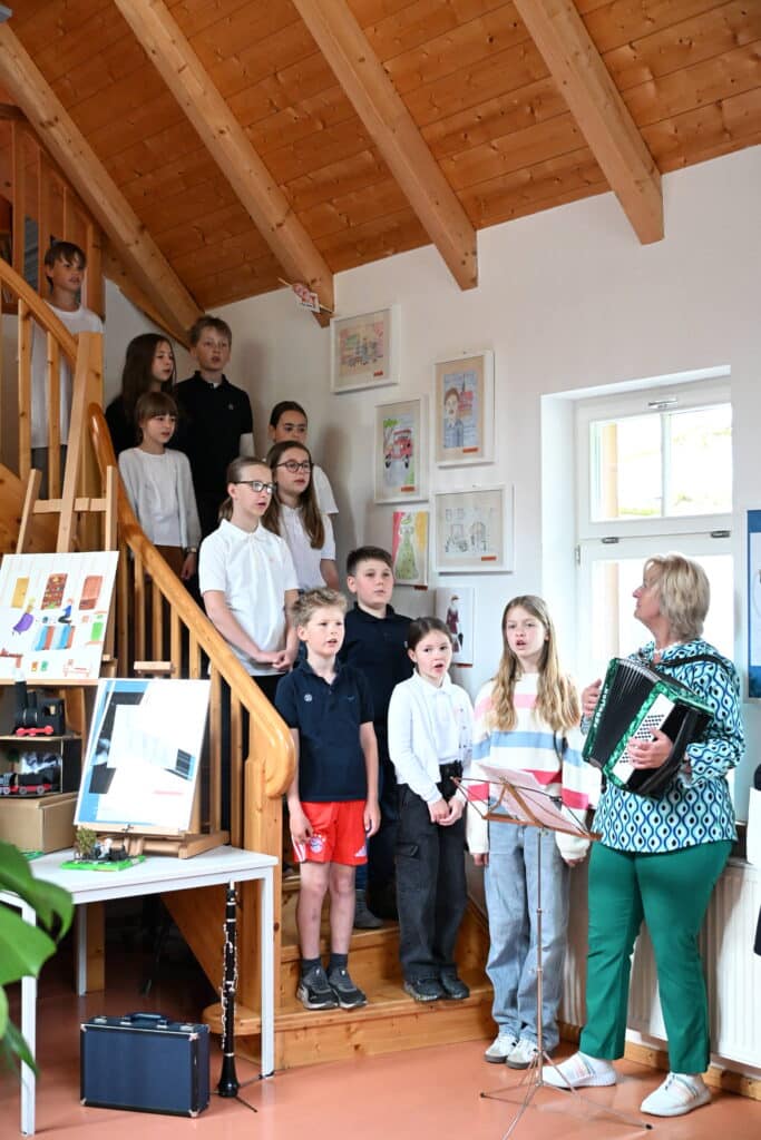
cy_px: 570
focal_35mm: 44
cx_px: 380
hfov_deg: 30.4
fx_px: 1403
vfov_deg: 44.3
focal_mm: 29.5
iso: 2500
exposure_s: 1/200
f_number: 4
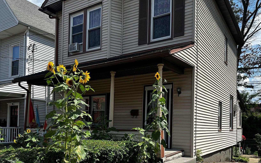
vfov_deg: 38.5
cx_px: 115
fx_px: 228
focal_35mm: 32
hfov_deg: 59.5
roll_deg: -1.0
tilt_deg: +0.7
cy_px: 120
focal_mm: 6.86
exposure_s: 1/3597
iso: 80
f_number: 1.78
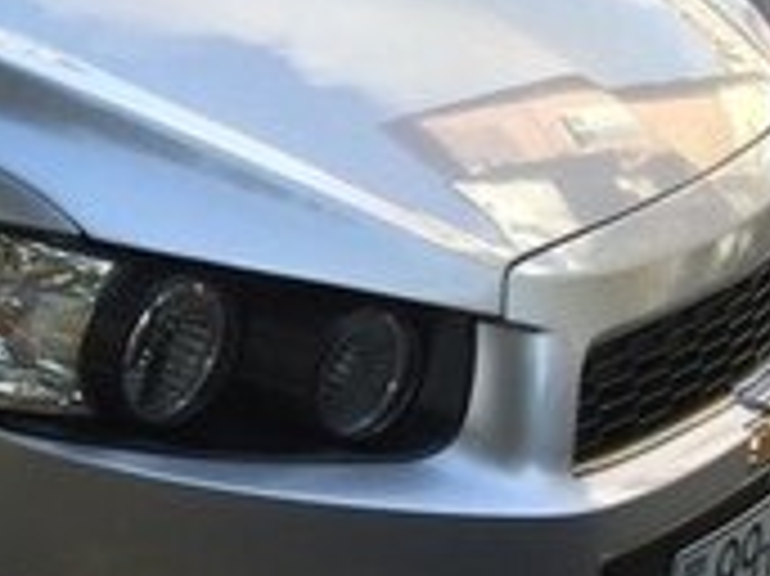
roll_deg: +1.2
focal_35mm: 112
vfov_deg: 13.2
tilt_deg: -20.6
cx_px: -612
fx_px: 2490
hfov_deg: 15.2
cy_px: 371
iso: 32
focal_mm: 4.15
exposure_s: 1/387
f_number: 2.2
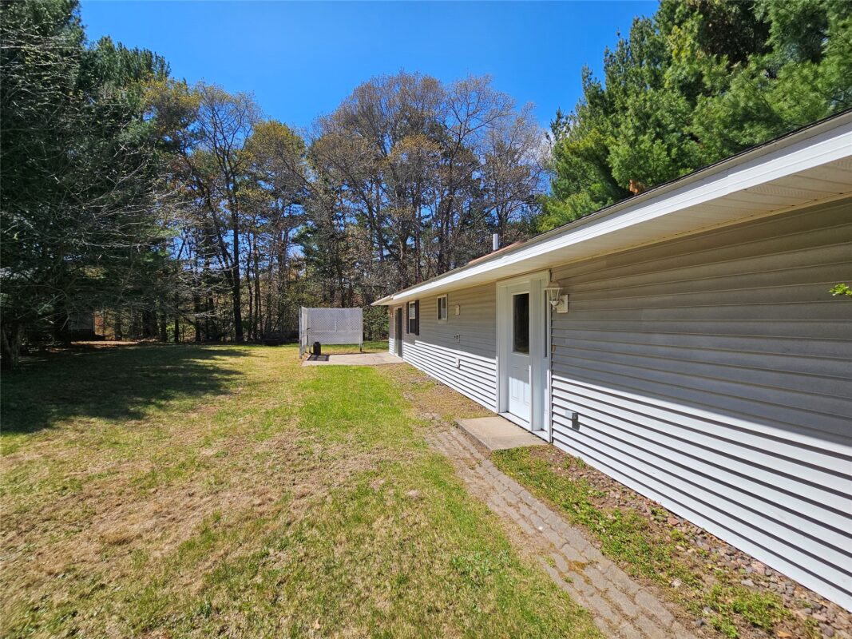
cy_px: 320
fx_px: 320
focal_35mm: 13
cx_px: 426
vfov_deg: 89.9
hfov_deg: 106.2
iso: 50
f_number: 2.2
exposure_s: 1/1894
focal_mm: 2.2
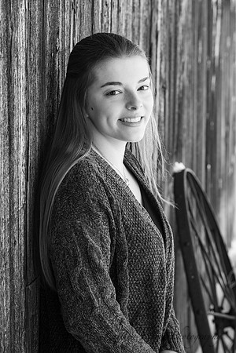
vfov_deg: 18.6
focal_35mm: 110
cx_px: 118
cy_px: 176
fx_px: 1082
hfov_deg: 12.5
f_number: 8
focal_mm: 110
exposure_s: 1/200
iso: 400
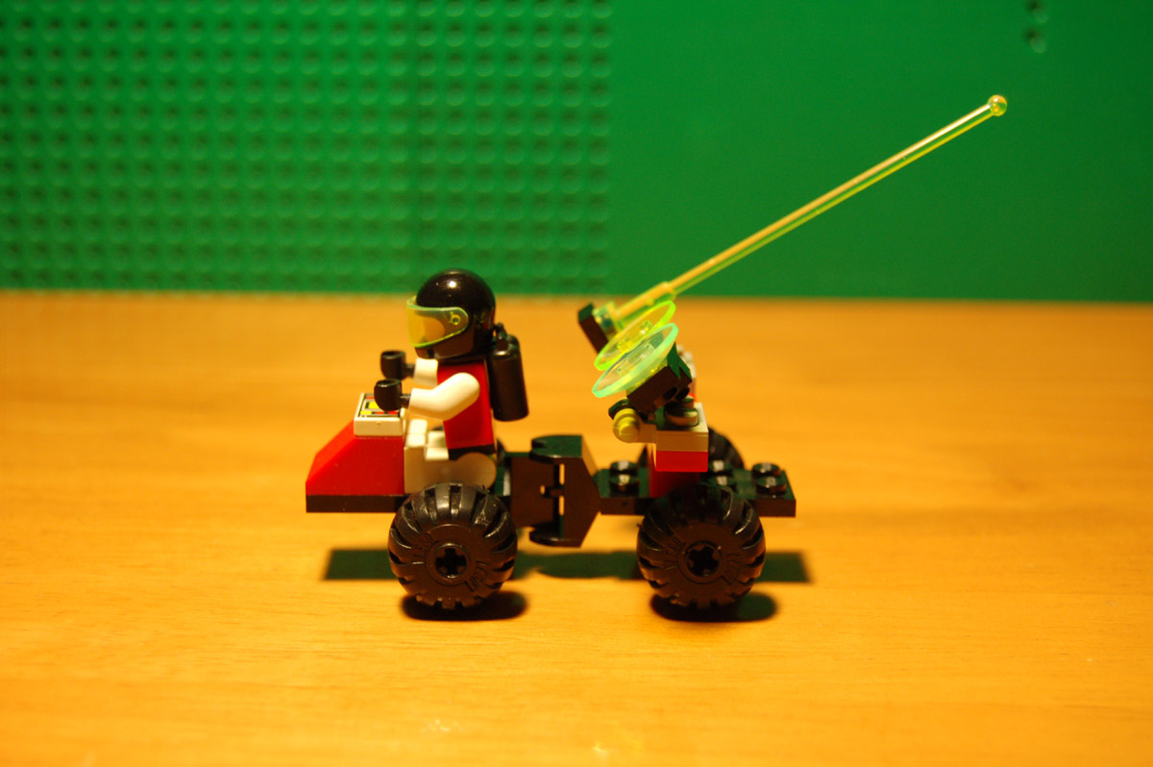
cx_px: 576
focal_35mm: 57
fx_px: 1824
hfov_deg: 35.1
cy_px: 384
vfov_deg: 23.7
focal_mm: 38
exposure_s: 1/30
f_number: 4.8
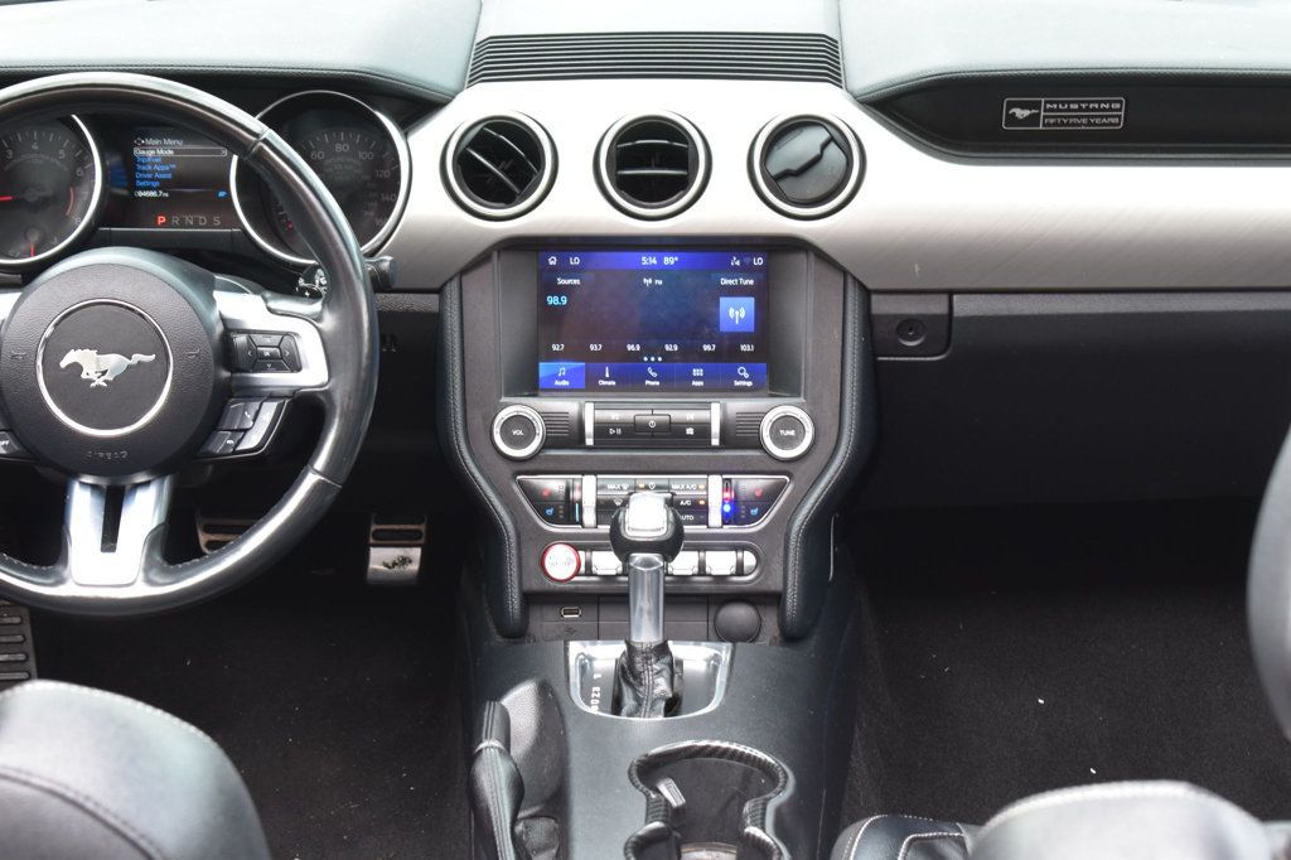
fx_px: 2957
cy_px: 430
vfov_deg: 16.5
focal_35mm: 82
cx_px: 646
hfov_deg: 24.6
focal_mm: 55
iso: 400
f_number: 7.1
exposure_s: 1/25
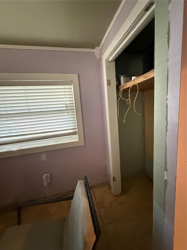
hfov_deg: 85.7
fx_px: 101
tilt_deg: -7.7
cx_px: 94
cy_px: 125
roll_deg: +5.0
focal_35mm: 14
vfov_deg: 102.1
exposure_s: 1/60
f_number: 2.2
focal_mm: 2.22
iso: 1000
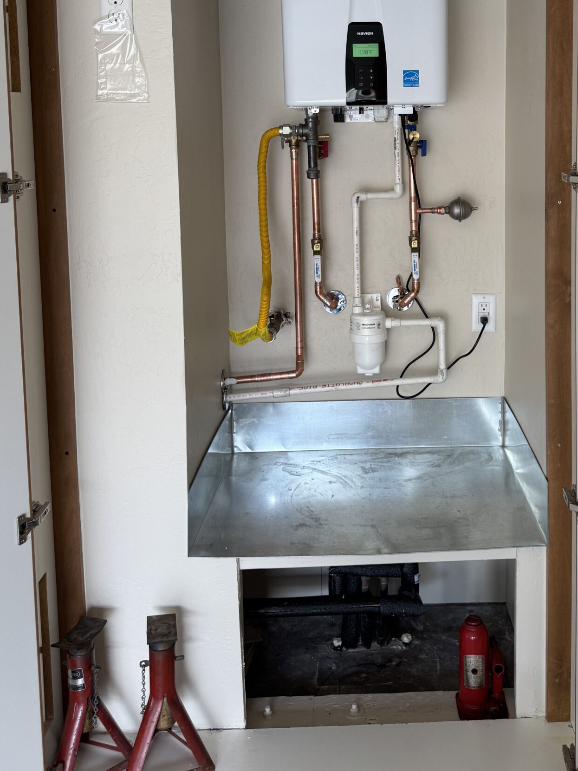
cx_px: 391
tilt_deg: -5.9
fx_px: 824
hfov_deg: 38.2
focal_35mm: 37
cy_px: 211
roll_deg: +1.5
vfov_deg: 48.6
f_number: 1.78
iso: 80
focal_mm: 6.76
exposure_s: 1/120
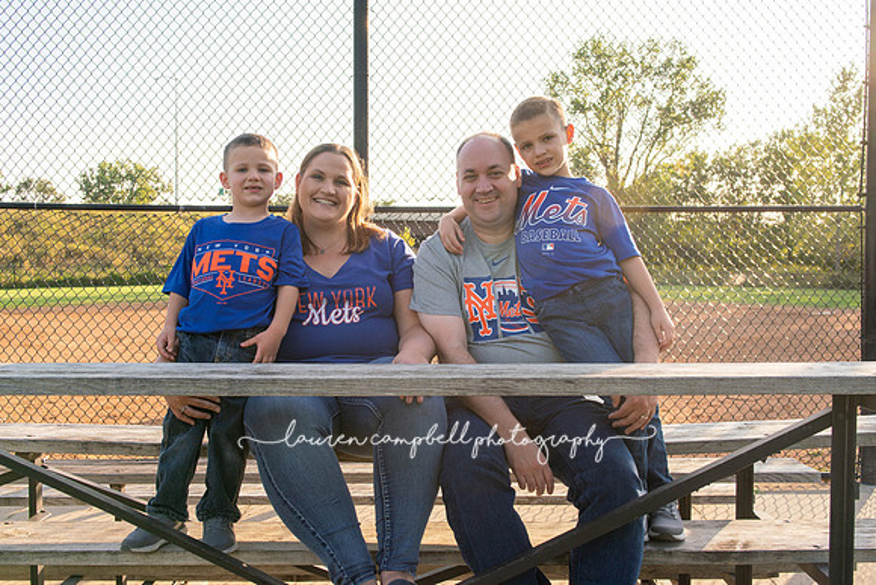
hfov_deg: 54.4
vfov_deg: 37.9
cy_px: 292
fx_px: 852
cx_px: 438
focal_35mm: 35
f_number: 7.1
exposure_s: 1/250
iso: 400
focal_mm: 35
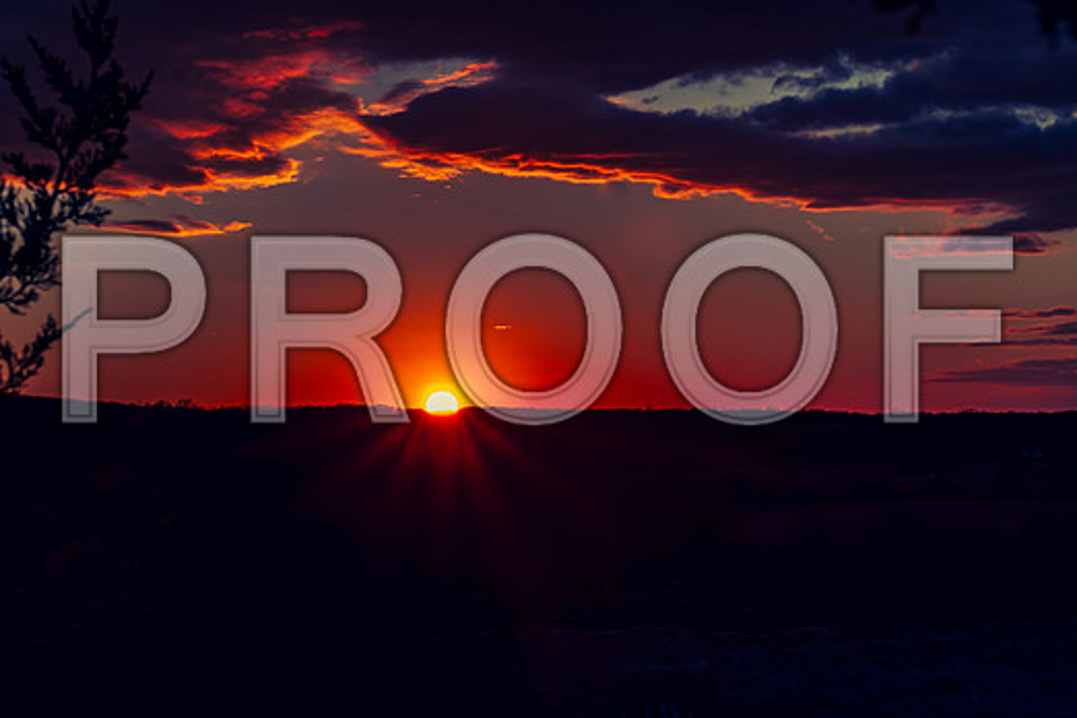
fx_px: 3081
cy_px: 335
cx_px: 518
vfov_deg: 13.3
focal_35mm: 103
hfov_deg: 19.8
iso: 100
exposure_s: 1/200
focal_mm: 60
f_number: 13
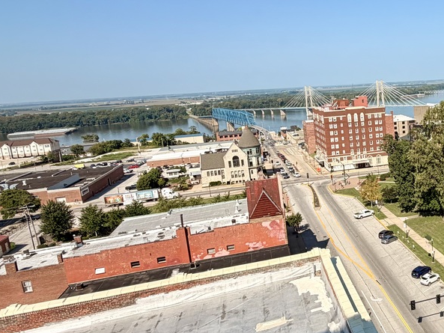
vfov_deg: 41.8
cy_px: 153
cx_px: 422
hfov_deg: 47.0
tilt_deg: -9.2
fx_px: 436
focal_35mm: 34
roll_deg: +3.3
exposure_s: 1/770
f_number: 2.2
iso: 25
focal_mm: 2.22
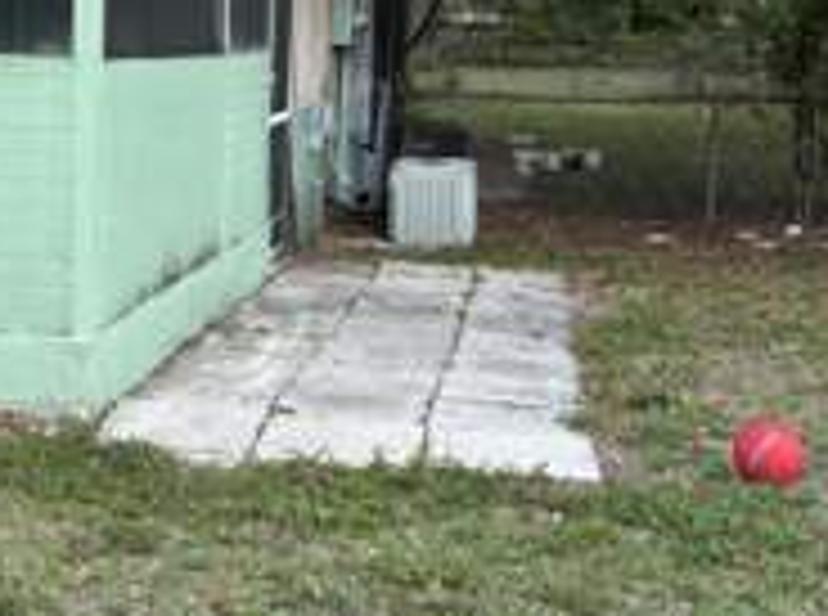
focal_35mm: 68
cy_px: 124
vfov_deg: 21.3
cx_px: 117
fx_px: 1622
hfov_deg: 27.8
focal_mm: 5.96
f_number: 1.6
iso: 64
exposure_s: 1/1311
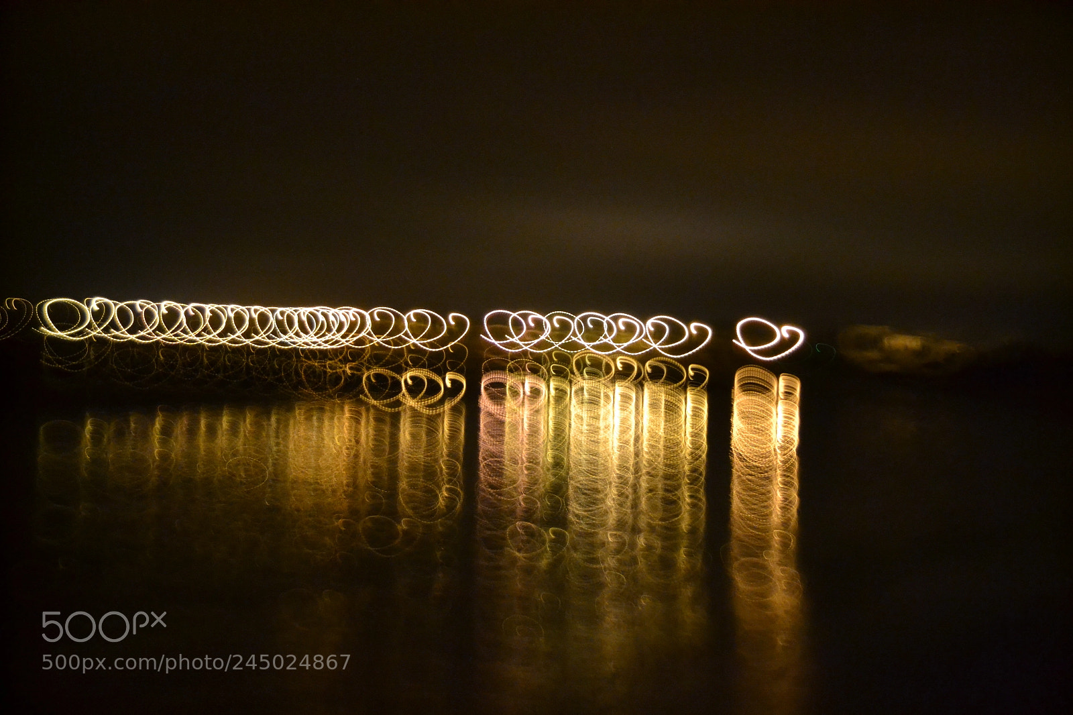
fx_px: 1430
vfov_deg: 28.1
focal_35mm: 48
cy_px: 358
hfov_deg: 41.1
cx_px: 536
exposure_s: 1
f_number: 4.5
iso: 3200
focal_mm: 32
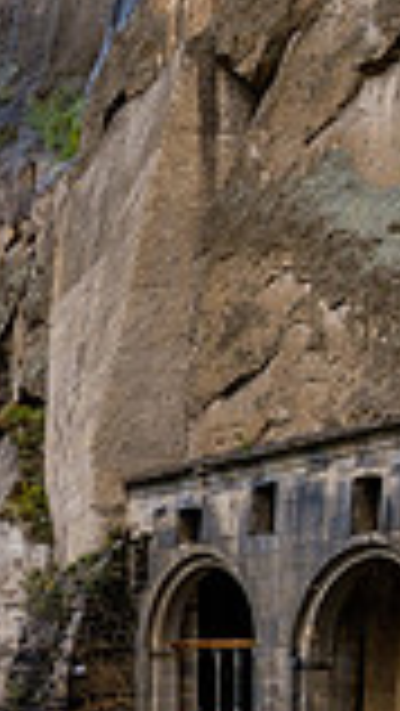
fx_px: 1450
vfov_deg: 26.1
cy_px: 704
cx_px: -225
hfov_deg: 14.5
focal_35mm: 77
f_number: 8
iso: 160
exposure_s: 1/240
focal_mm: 13.2
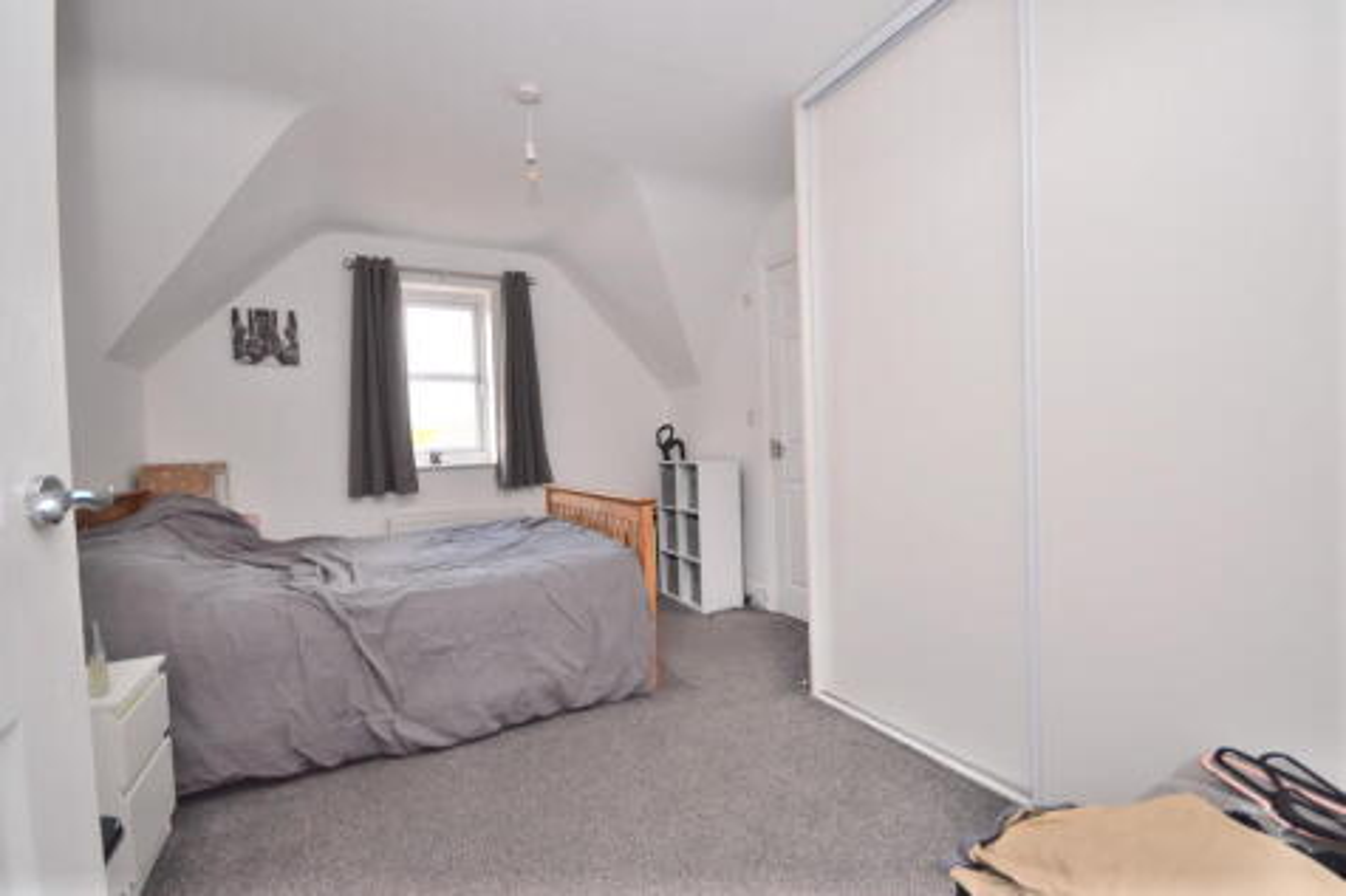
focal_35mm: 15
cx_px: 673
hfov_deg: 100.4
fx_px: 561
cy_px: 448
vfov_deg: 77.3
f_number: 4.5
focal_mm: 10
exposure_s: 1/80
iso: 400
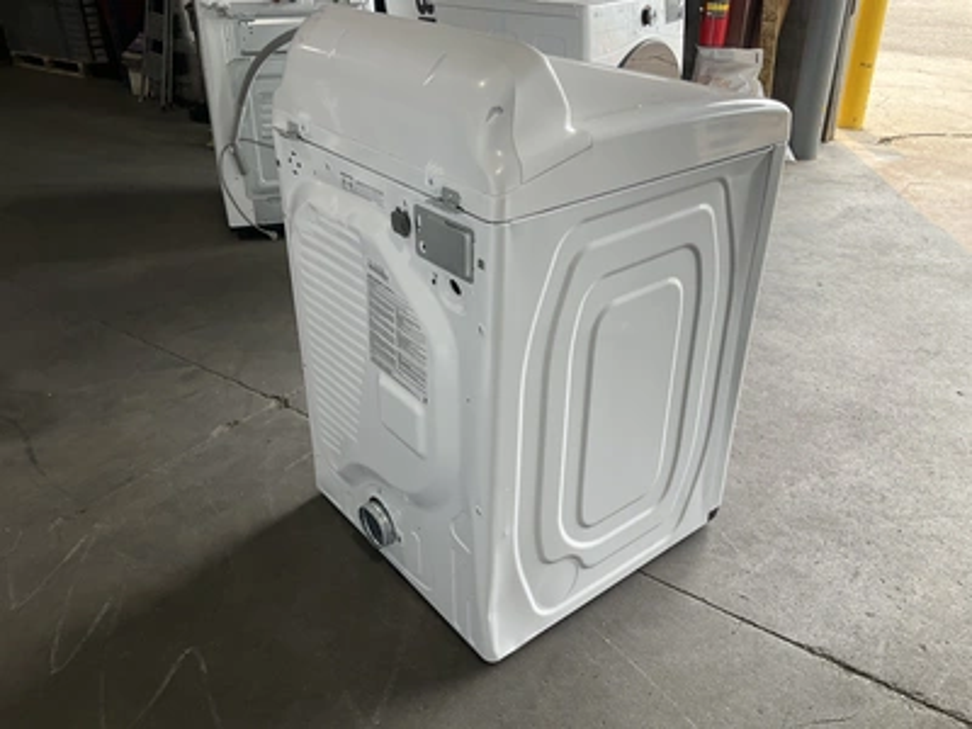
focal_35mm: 29
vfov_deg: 48.2
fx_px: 814
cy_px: 364
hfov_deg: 61.7
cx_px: 486
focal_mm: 3
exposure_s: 1/122
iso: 20
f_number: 1.8
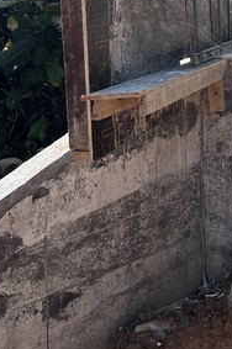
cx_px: 221
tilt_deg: -1.7
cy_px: 16
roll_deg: +1.0
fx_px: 514
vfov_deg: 34.8
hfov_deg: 24.5
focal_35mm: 53
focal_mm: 6.86
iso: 80
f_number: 1.78
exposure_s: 1/5263
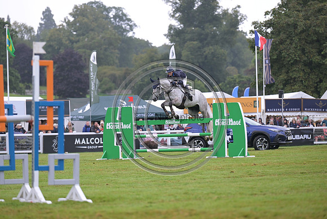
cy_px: 110
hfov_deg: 10.3
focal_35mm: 200
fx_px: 1817
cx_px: 164
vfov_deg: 6.9
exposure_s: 1/1250
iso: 1250
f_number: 4
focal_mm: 200
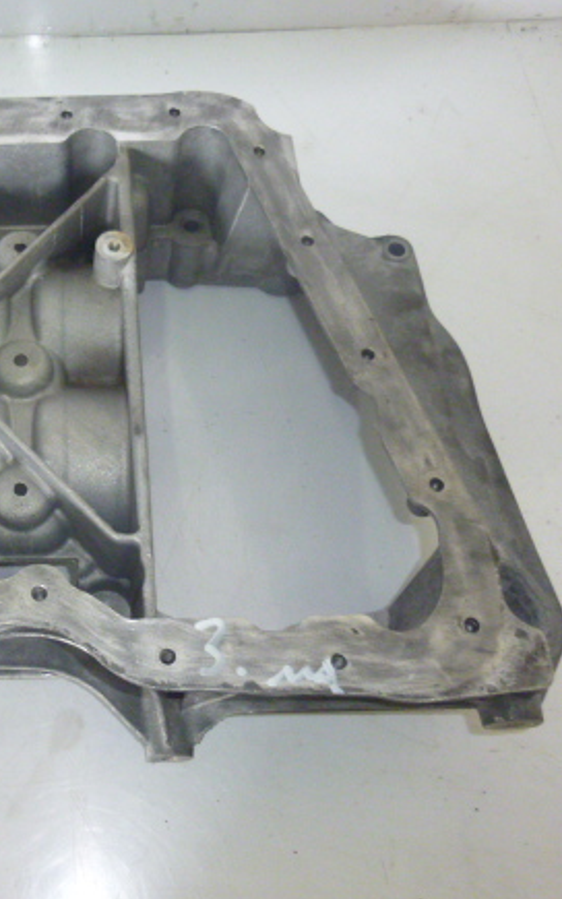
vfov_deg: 50.3
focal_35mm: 39
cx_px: 35
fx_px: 955
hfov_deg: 31.0
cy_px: 405
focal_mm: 4.5
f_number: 3.1
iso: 320
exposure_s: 1/60
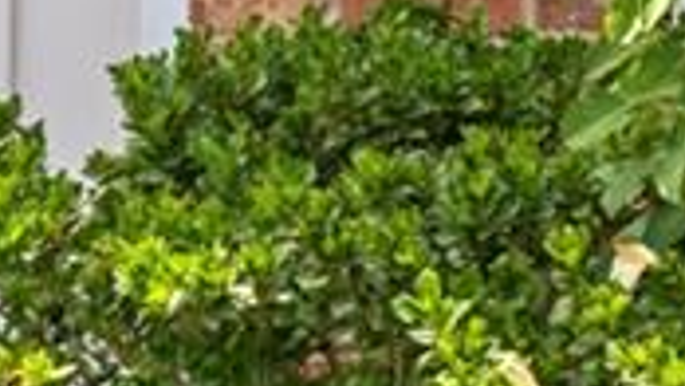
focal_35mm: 216
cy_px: -437
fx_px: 3925
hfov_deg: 8.9
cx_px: 1685
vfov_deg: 5.5
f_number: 8
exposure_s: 1/640
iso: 640
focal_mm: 35
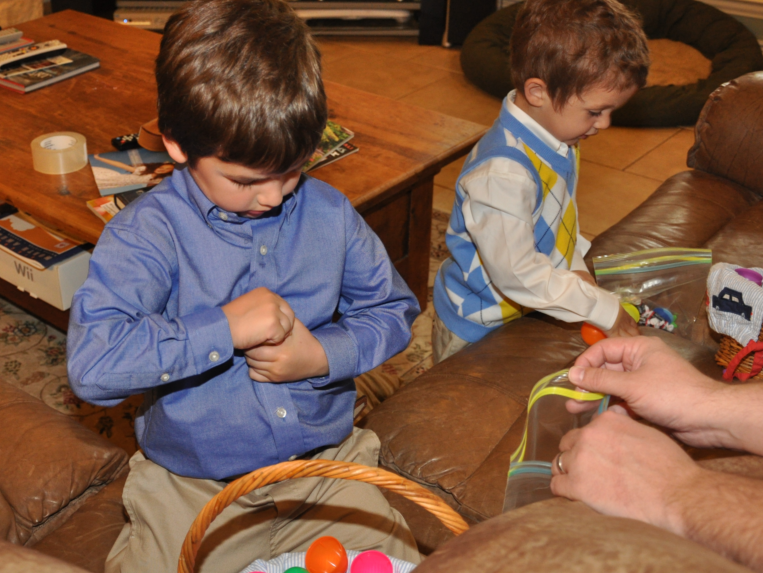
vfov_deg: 28.7
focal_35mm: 51
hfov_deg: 37.3
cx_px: 256
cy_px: 248
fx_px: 1117
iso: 800
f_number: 4
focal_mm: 25
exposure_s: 1/60
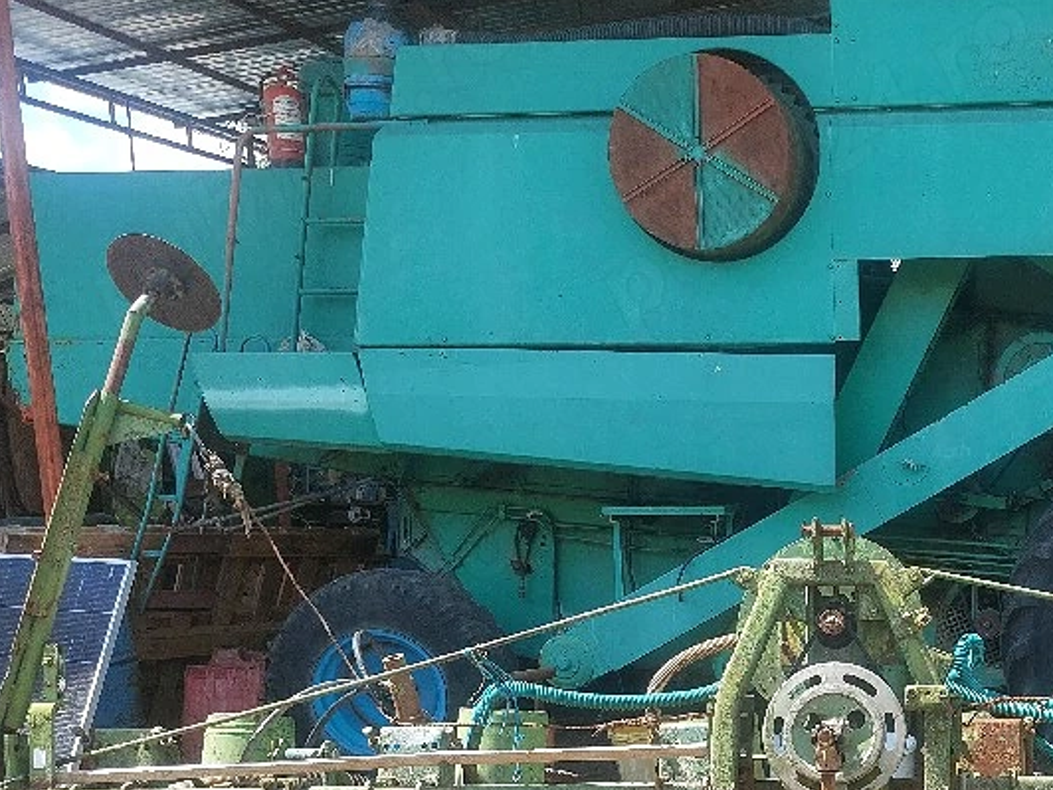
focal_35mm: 47
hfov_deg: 37.8
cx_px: 946
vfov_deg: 29.7
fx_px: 1430
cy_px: 691
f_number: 1.8
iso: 40
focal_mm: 5.23
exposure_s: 1/588
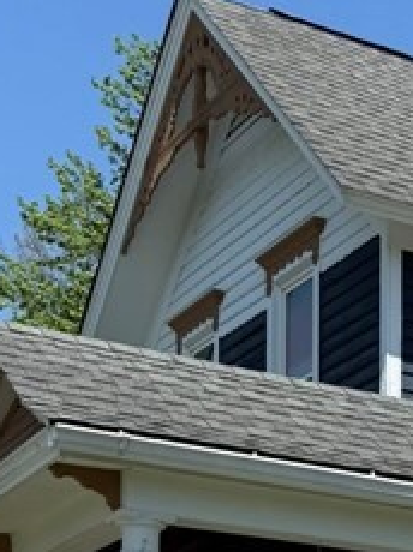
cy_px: 840
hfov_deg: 12.5
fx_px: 1705
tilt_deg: +1.9
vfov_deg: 16.6
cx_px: 773
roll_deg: -0.9
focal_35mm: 107
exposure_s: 1/4975
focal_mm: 6.76
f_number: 1.78
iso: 80
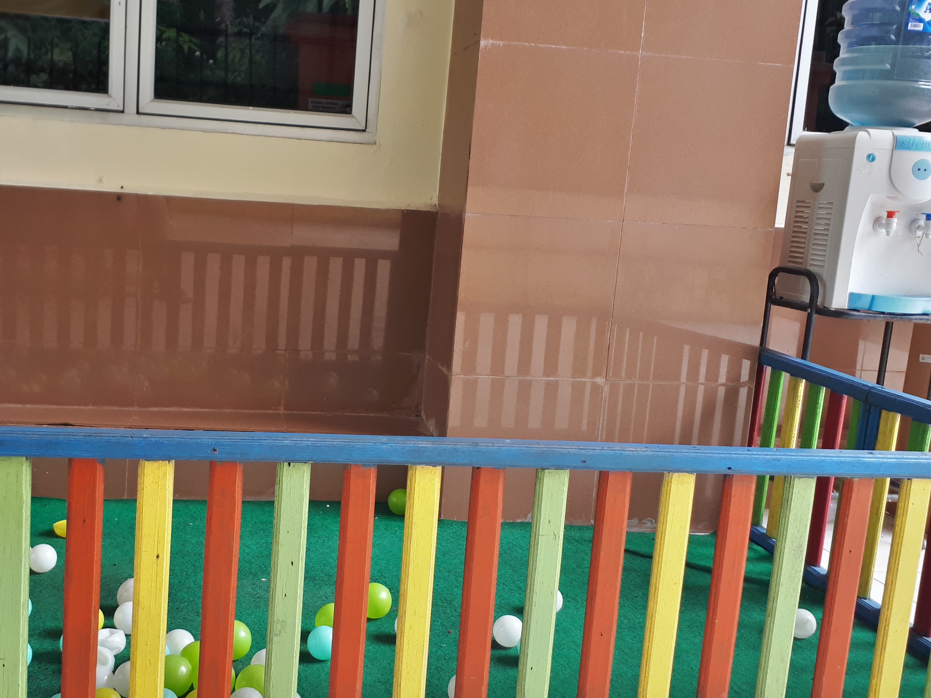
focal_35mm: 41
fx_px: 1103
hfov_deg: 45.1
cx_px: 315
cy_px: 386
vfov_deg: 35.1
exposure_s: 1/100
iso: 80
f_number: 1.9
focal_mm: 3.6
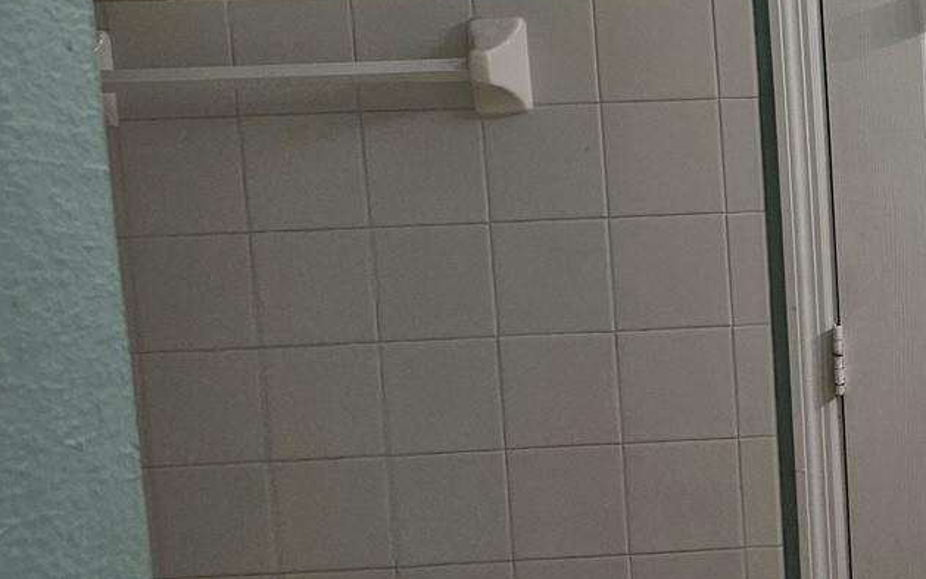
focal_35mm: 62
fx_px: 1565
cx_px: 1141
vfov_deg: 20.8
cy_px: 162
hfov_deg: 28.3
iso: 200
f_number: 1.7
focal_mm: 6.3
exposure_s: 1/120
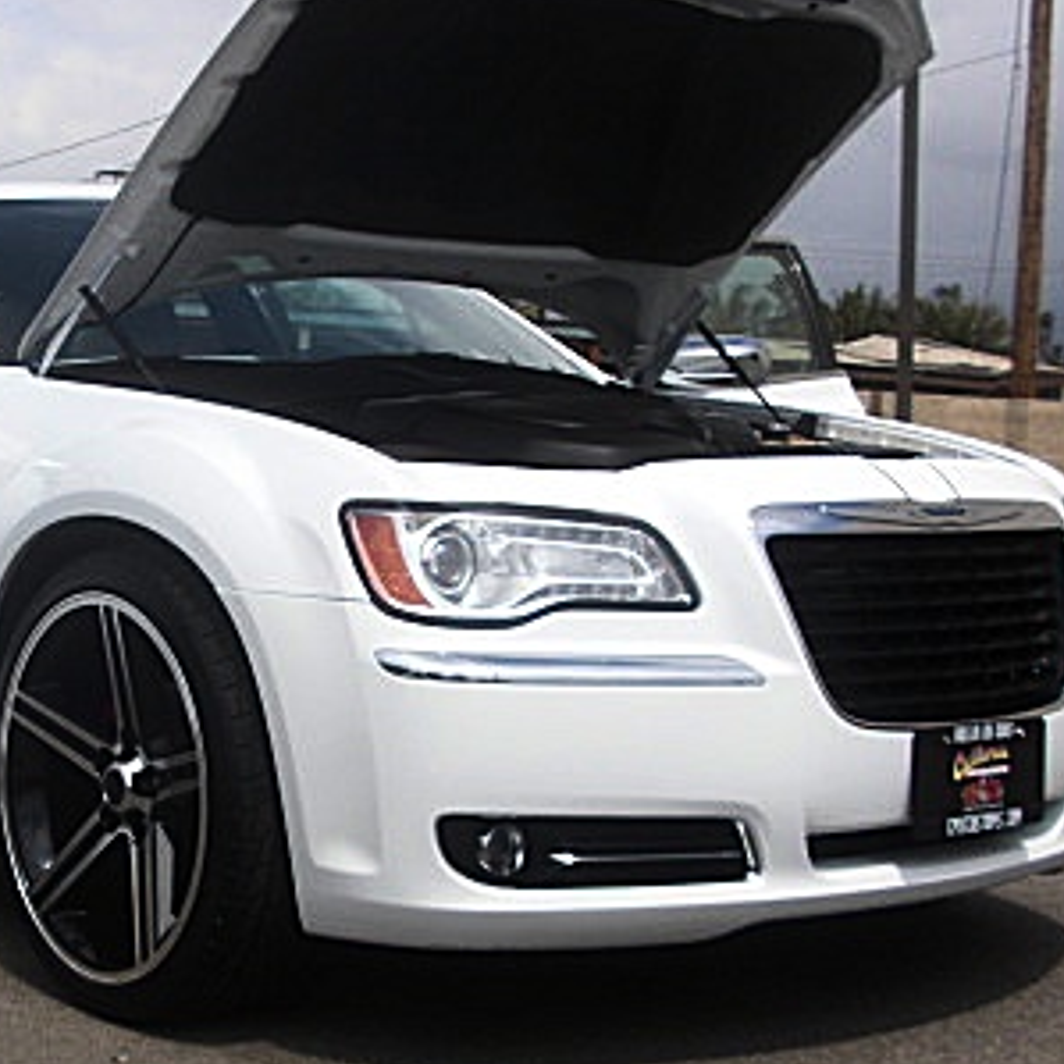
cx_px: 174
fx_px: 2365
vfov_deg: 25.3
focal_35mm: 68
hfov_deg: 24.8
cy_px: 658
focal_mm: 6.3
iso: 50
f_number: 7.9
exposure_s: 1/160
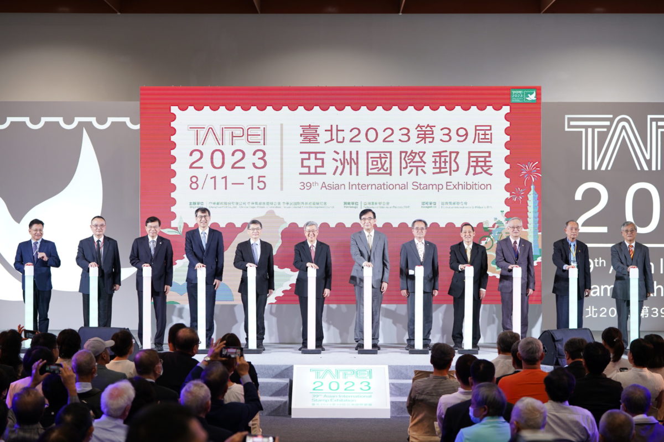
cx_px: 332
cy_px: 221
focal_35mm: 70
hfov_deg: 28.8
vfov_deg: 19.5
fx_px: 1291
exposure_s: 1/160
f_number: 4
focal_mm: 70
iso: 640
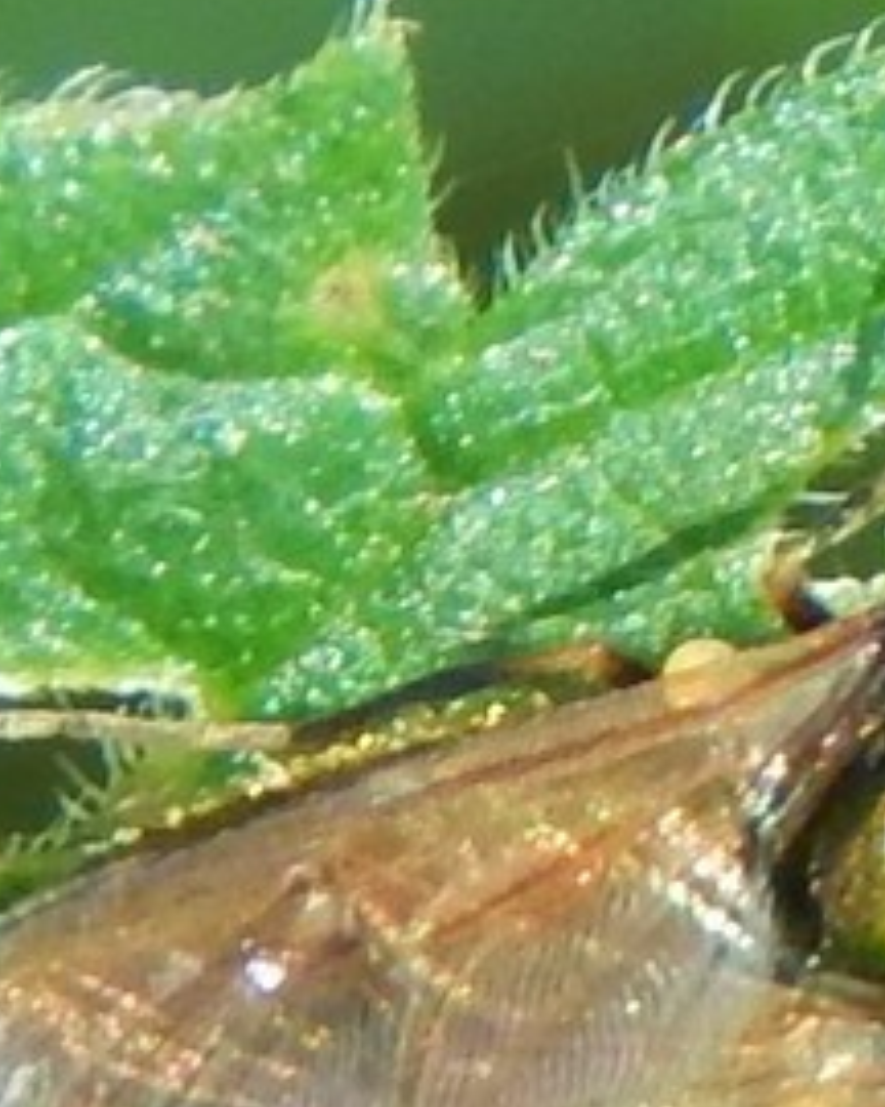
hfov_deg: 2.4
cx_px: 699
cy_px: 787
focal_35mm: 638
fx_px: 20889
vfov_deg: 3.0
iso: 125
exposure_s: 1/100
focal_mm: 37.1
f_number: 5.4
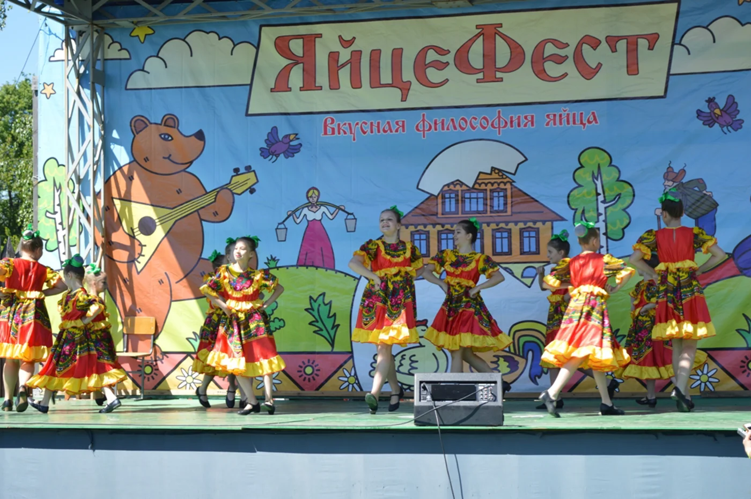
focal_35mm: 78
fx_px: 1626
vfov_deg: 17.5
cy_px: 250
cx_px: 376
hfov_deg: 26.0
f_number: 6.3
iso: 100
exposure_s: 1/160
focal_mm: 52
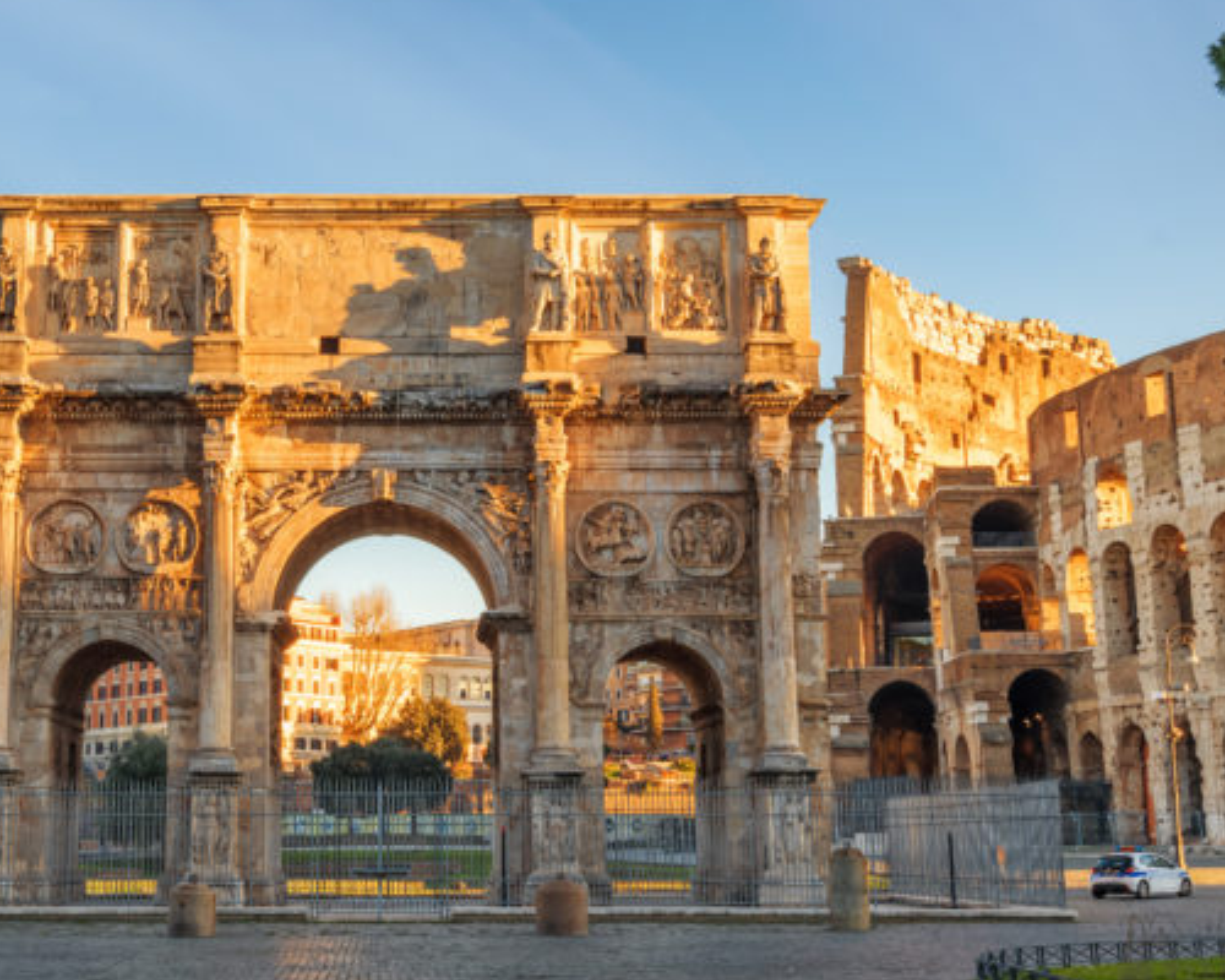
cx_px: 394
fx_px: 2212
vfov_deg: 25.0
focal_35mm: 61
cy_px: 435
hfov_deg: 30.7
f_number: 11
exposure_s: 1/80
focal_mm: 26
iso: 64
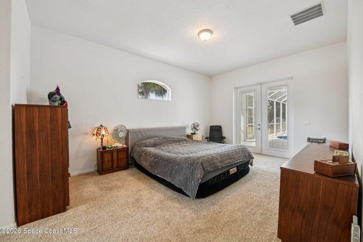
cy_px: 121
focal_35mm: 14
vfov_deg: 81.2
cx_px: 182
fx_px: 141
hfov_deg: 104.3
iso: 400
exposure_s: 1/15
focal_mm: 14
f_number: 8
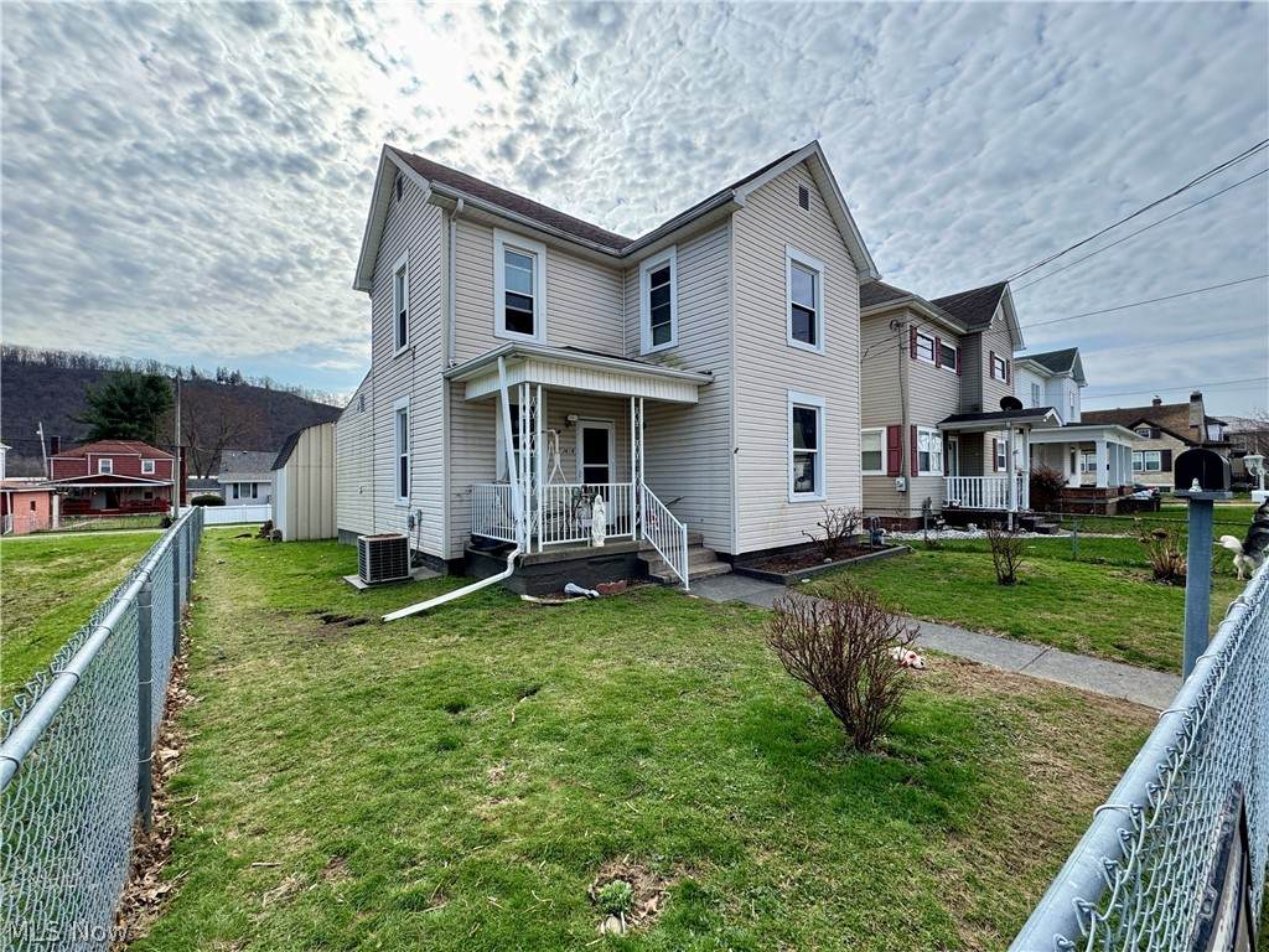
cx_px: 634
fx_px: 513
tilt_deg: +0.0
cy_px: 476
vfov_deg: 85.7
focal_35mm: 14
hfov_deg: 102.1
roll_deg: +0.5
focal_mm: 2.22
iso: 40
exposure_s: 1/779
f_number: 2.2
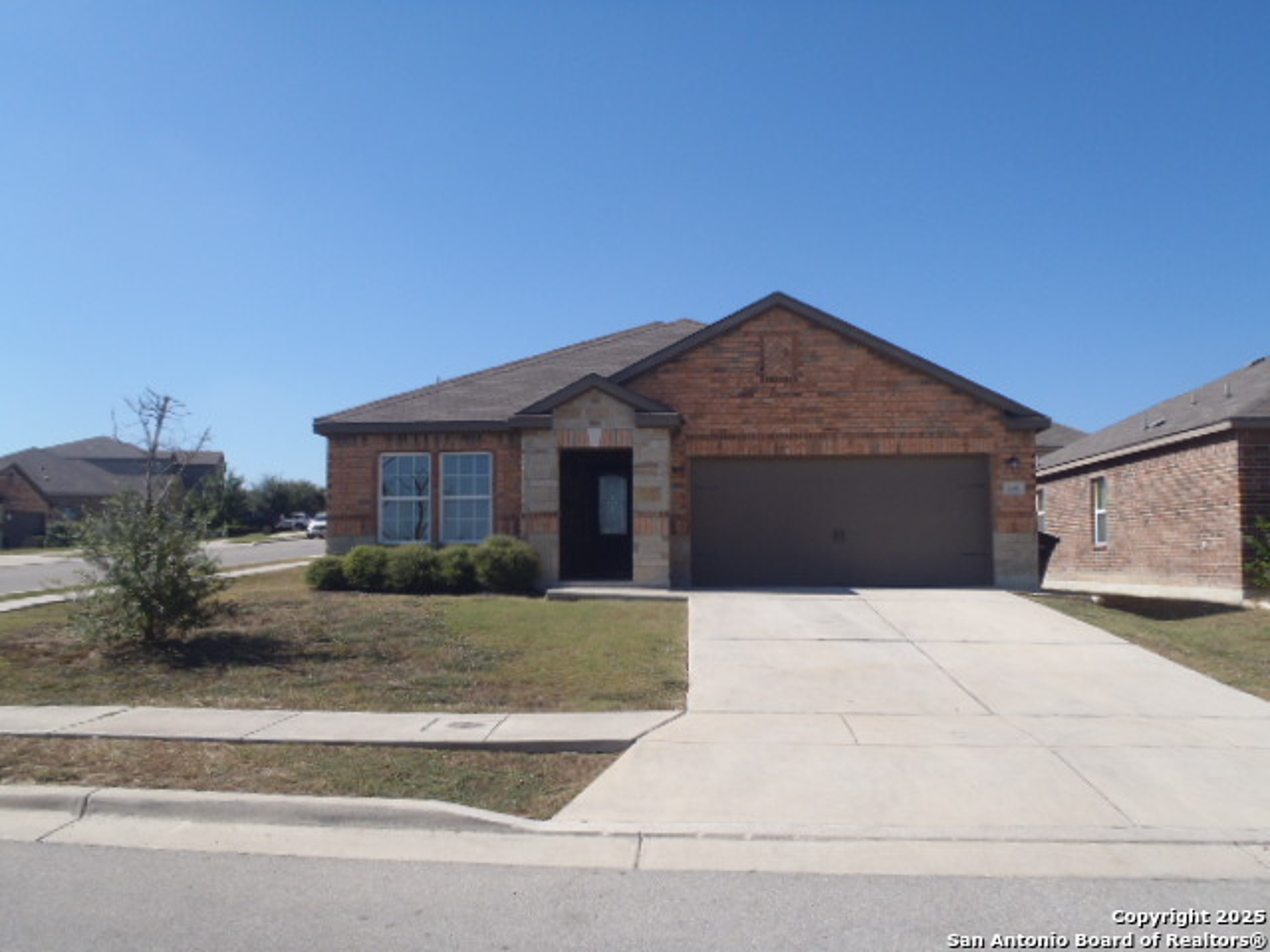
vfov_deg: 49.7
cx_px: 635
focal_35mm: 28
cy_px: 476
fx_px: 1027
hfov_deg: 63.4
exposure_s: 1/800
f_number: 3.9
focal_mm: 5
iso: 80
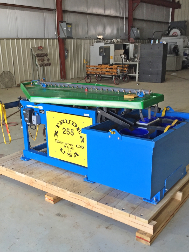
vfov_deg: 50.0
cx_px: 81
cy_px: 141
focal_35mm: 37
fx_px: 269
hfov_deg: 38.6
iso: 40
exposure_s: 1/60
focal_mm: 4.15
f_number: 2.2
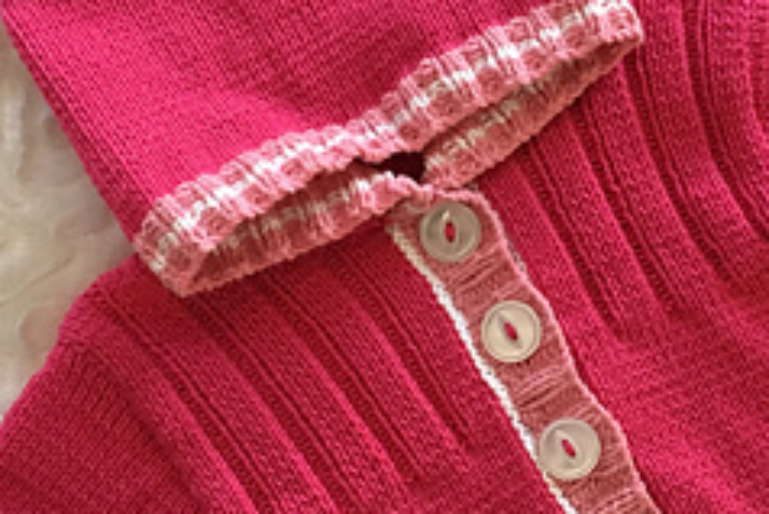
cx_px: 536
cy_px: 433
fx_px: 1731
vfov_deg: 16.7
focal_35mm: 81
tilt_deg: -83.1
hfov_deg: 24.9
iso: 100
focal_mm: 4.15
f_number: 2.2
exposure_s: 1/30
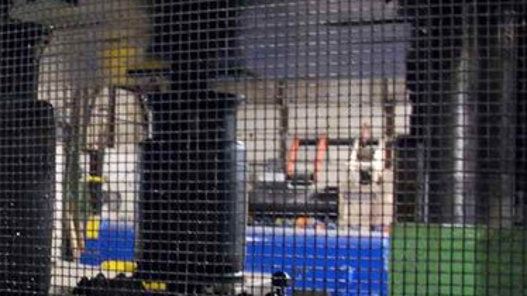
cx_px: 62
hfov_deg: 27.7
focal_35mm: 74
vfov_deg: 16.3
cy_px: 164
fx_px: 1034
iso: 1600
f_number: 3.8
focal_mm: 22
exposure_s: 1/10
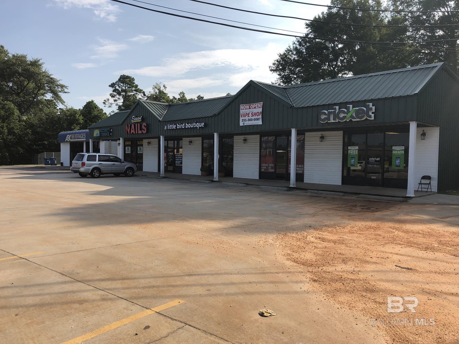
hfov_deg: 63.4
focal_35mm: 28
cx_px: 230
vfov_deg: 49.7
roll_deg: -0.5
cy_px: 172
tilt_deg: -3.2
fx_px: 371
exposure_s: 1/2088
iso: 20
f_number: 1.8
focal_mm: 4
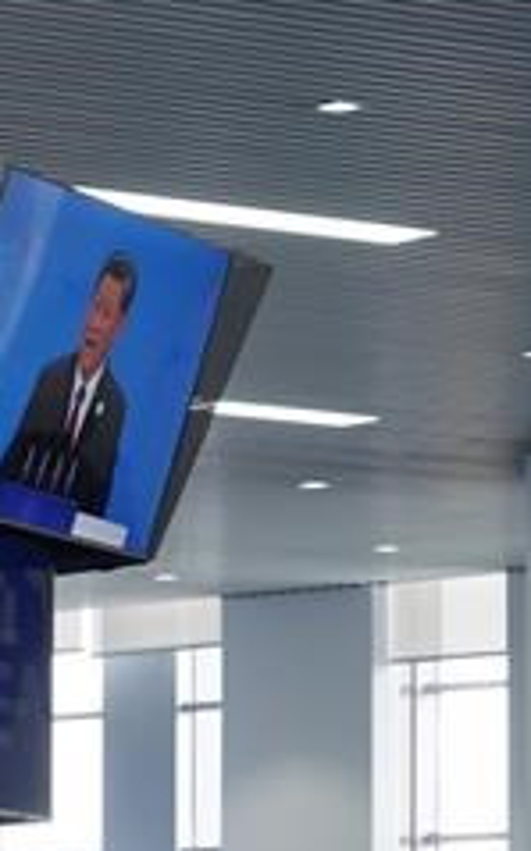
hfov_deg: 5.6
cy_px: 611
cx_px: -552
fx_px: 5335
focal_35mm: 230
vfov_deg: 9.1
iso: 800
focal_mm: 83
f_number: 6.3
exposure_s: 1/100
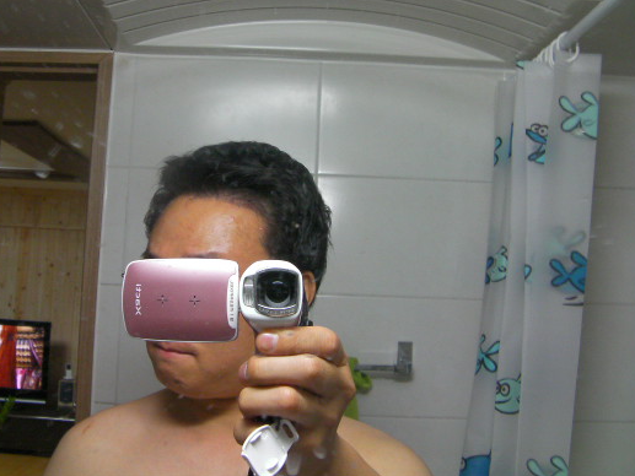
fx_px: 862
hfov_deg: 40.3
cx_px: 258
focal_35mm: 47
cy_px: 184
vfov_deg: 30.8
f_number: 3.5
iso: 167
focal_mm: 6.8
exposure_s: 1/30
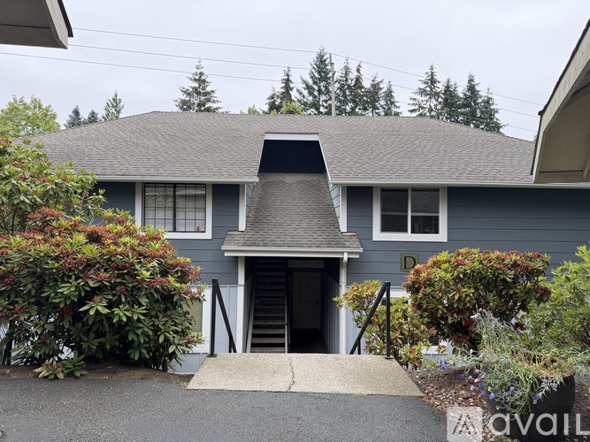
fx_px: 409
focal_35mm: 24
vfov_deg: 56.8
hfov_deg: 71.6
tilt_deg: +1.3
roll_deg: +0.0
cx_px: 295
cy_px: 221
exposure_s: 1/593
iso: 100
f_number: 1.78
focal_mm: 6.76
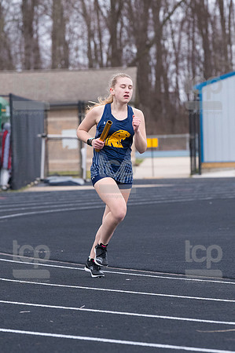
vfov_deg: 9.2
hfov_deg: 6.1
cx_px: 118
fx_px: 2208
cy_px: 176
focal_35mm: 225
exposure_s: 1/1600
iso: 2000
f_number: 5
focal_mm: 150
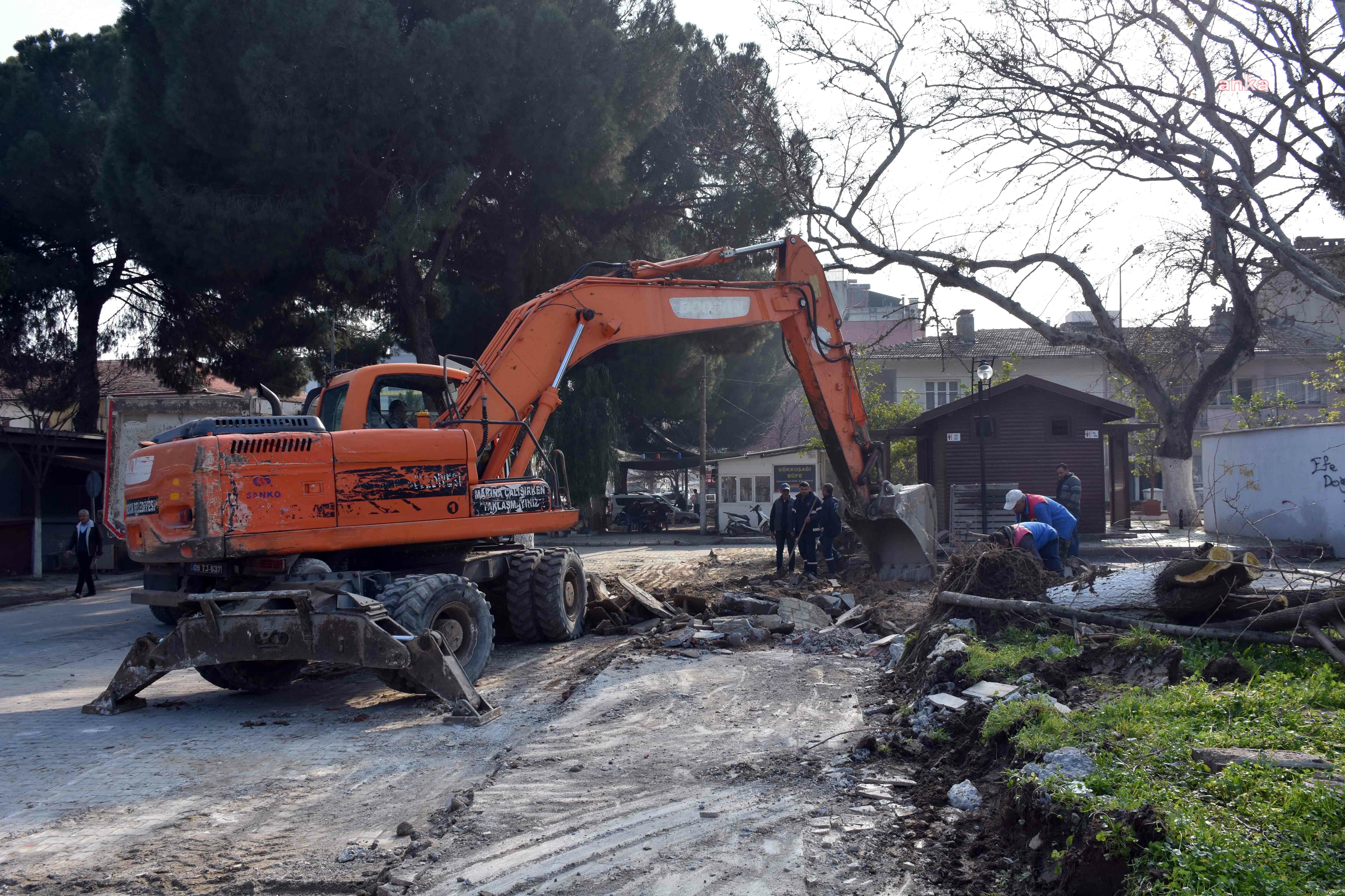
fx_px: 1121
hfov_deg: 61.9
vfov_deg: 43.6
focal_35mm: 30
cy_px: 448
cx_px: 672
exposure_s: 1/500
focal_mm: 20
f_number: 8
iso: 320
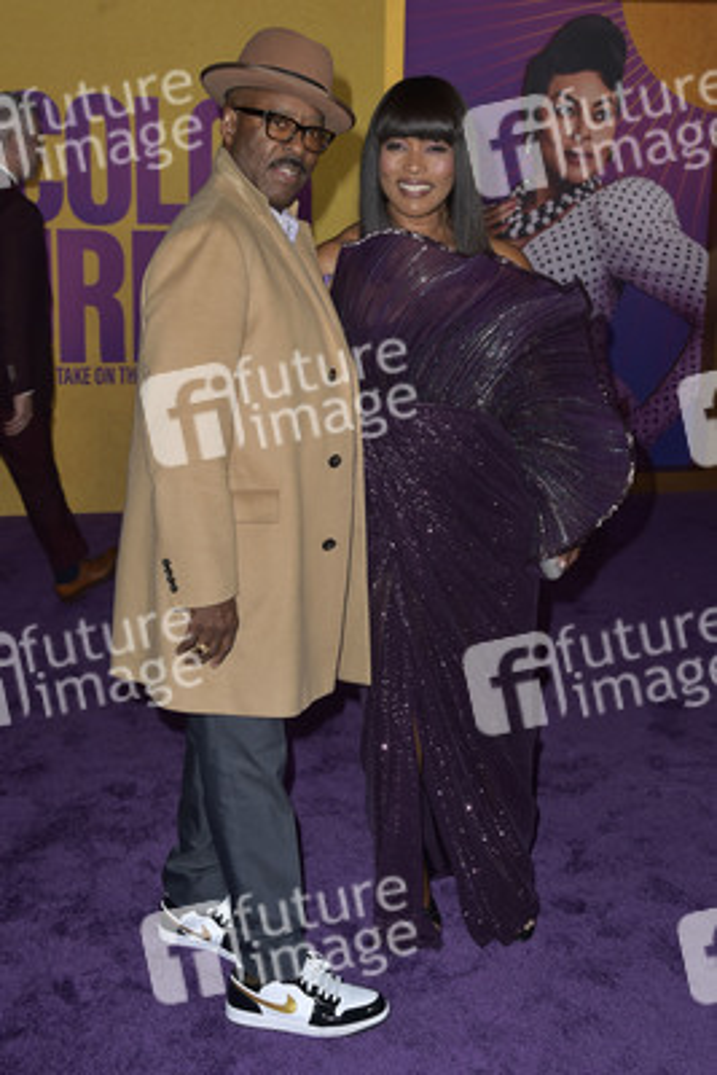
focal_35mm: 45
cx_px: 358
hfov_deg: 29.9
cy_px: 538
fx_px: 1343
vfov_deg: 43.6
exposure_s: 1/250
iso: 320
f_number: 6.3
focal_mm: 45
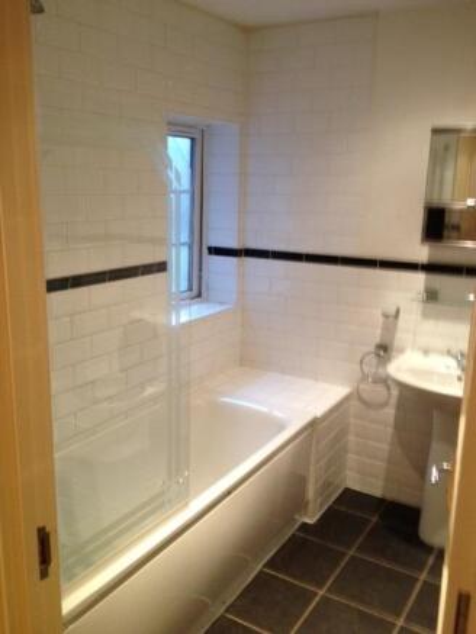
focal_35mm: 35
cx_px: 238
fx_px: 641
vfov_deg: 52.6
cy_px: 317
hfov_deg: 40.7
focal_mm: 4.28
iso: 160
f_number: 2.4
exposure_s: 1/20
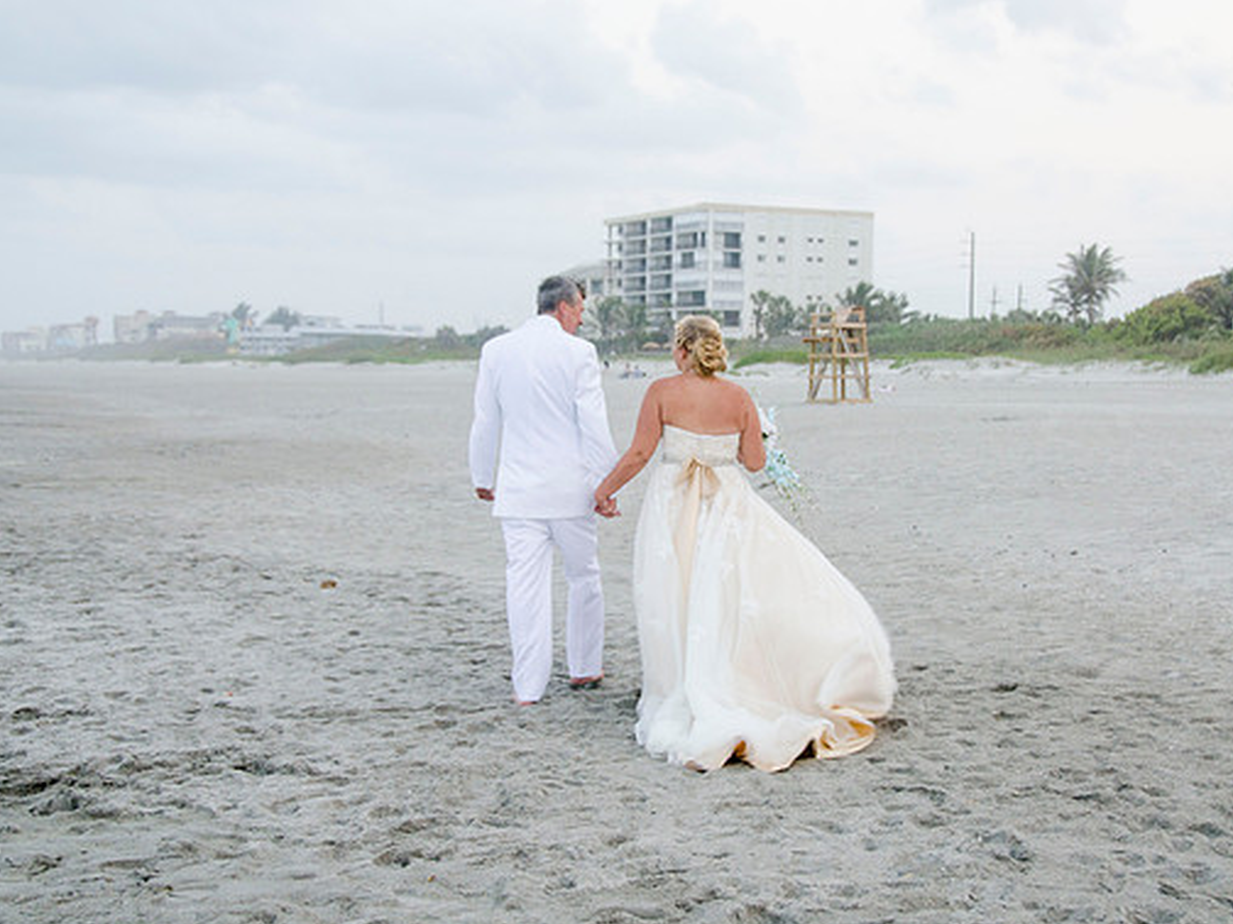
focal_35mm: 53
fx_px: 1888
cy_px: 467
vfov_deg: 27.5
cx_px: 687
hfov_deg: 36.1
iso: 200
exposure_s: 1/60
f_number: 5.6
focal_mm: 32
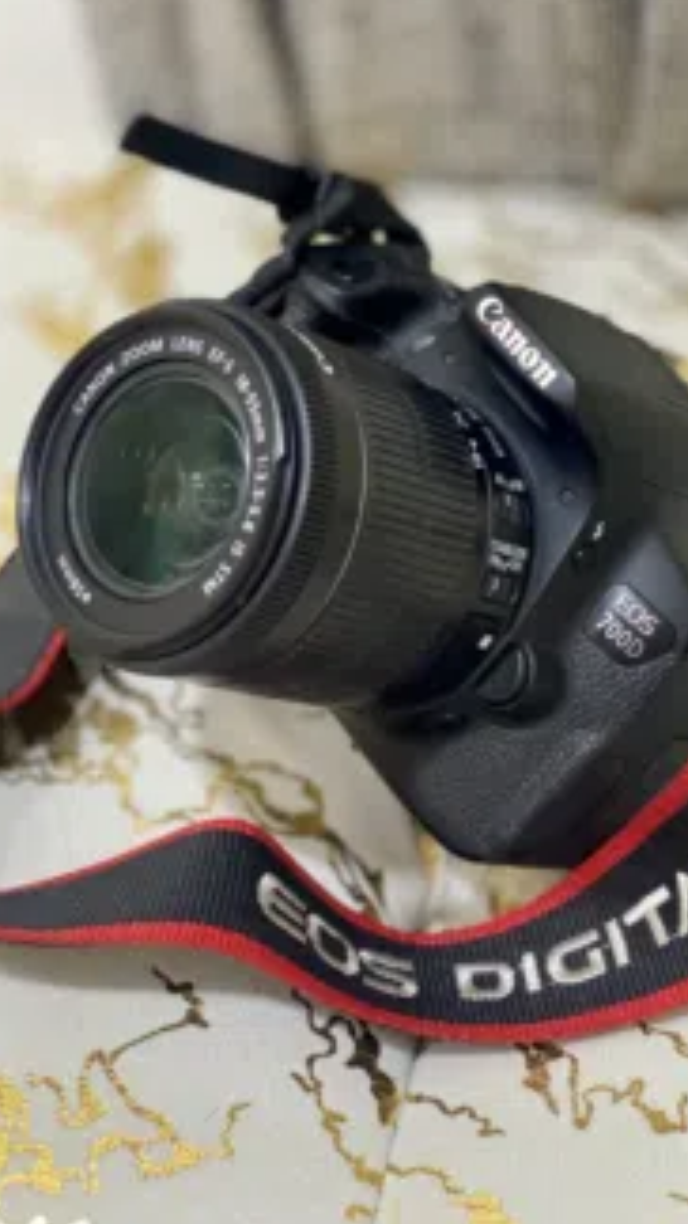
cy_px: 533
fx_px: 2273
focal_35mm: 70
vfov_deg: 30.1
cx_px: 469
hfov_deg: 17.2
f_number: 2
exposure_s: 1/72
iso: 250
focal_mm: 6
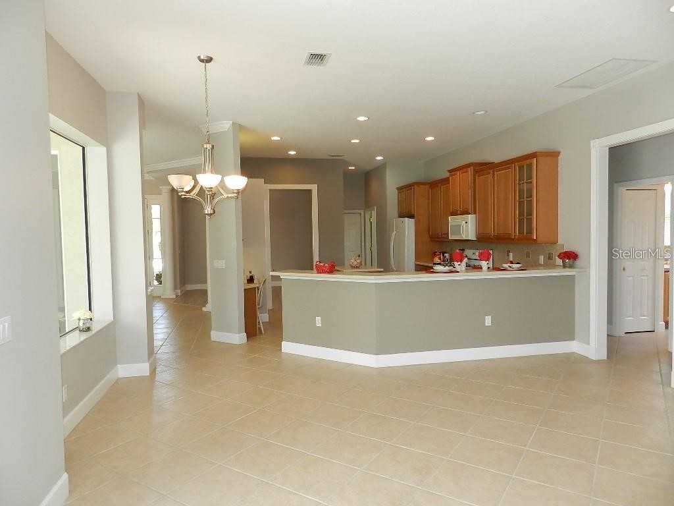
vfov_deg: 58.9
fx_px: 448
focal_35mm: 23
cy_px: 253
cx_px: 337
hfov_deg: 73.9
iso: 160
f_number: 3.4
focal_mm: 4
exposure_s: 1/60
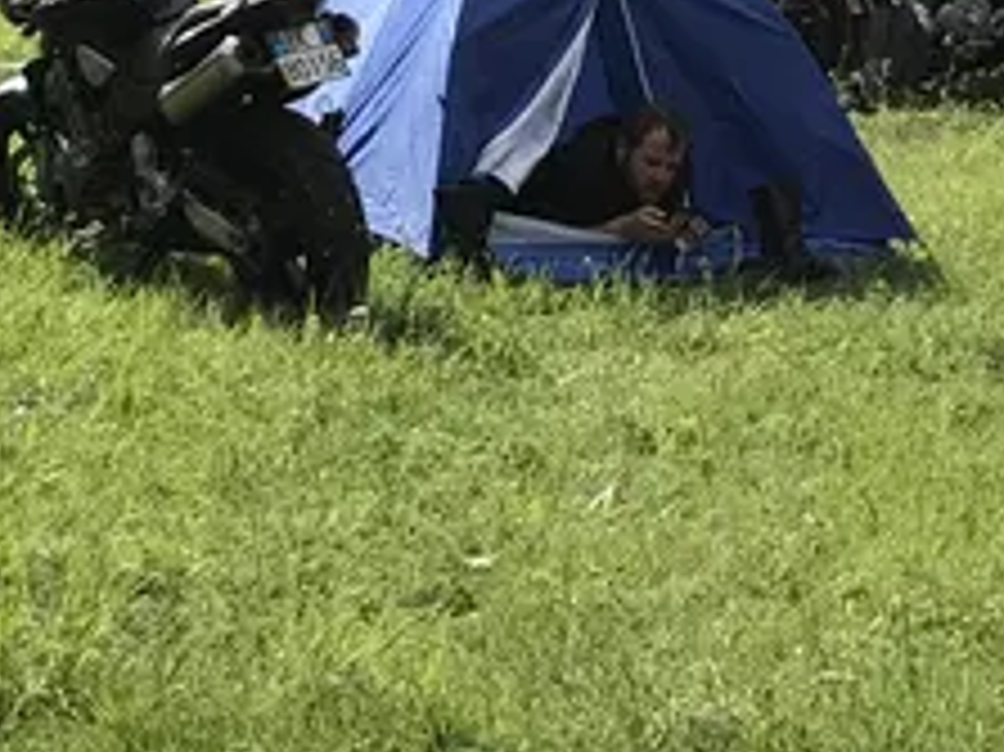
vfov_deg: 9.8
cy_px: 86
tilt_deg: -2.8
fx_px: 4377
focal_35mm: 151
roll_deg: +0.0
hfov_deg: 13.0
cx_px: 873
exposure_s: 1/1126
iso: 20
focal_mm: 3.99
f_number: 1.8
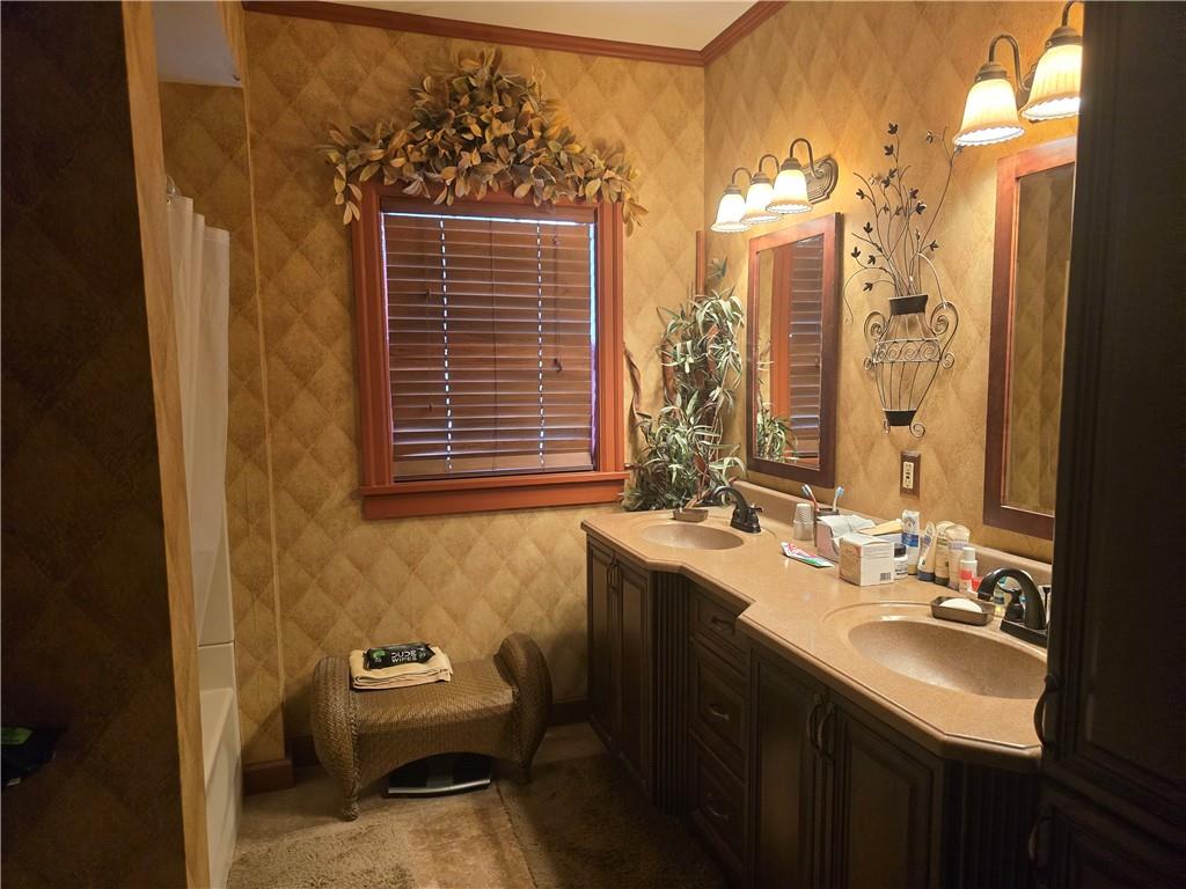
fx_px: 788
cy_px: 444
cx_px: 593
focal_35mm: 23
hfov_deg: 73.9
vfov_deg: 58.9
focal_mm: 6.3
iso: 1000
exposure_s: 1/120
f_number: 1.7
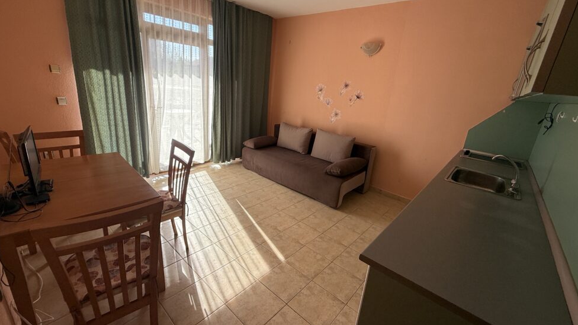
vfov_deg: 67.1
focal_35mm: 16
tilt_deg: -17.4
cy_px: 160
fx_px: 245
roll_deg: -5.4
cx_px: 289
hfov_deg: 99.4
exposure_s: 1/347
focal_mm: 2.22
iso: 64
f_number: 2.2
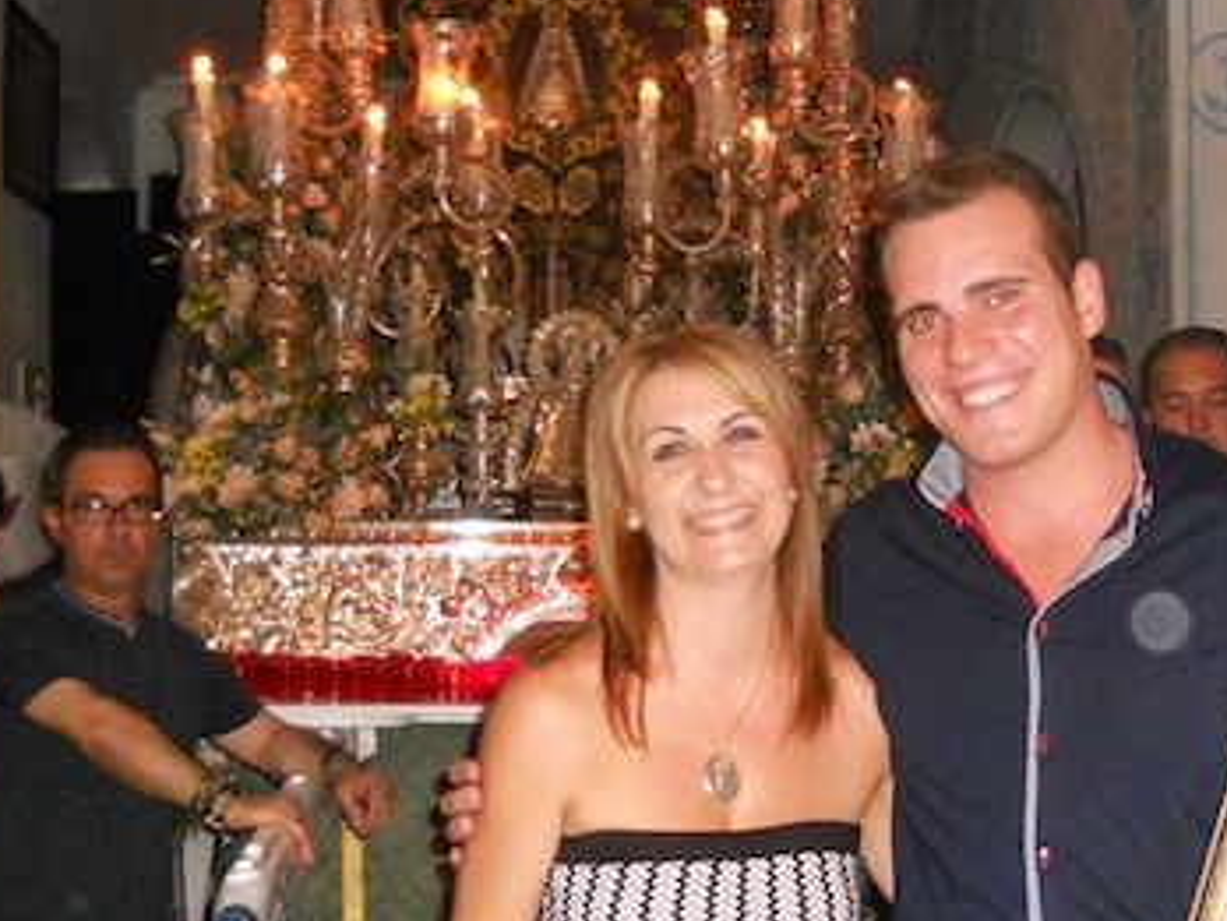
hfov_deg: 31.0
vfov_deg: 23.6
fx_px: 2198
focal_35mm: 62
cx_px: 793
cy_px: 438
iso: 500
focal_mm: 4.9
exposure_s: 1/25
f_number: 3.2
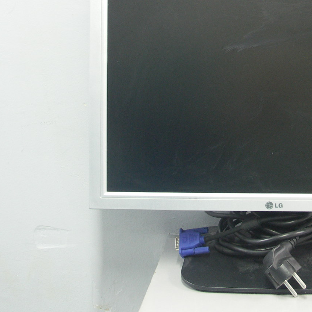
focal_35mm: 60
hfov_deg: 28.0
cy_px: 102
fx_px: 612
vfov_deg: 28.4
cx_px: 255
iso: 200
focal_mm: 9.3
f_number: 2.8
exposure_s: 1/4
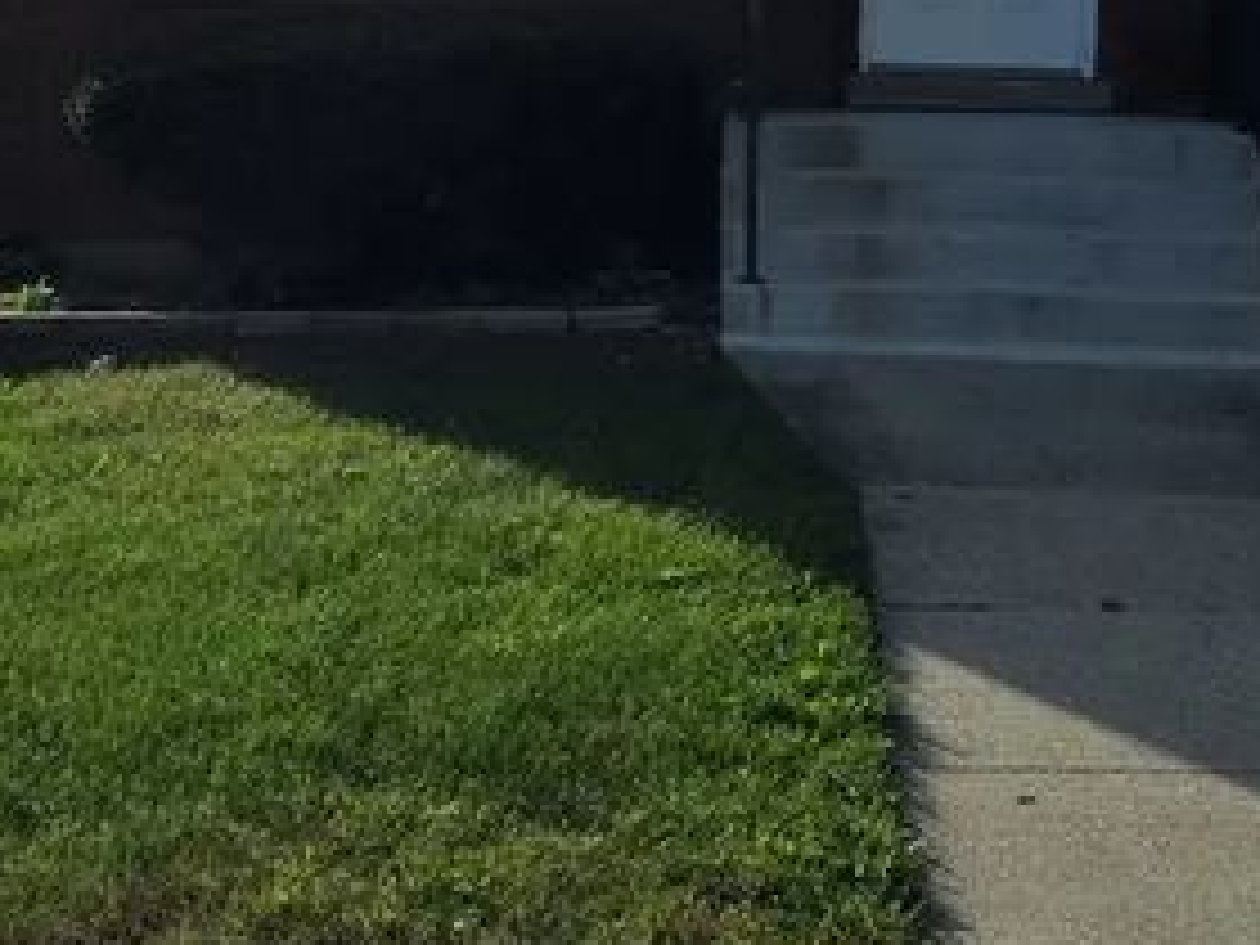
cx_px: 706
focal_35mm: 84
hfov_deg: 23.3
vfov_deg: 17.3
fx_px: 3058
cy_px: 122
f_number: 1.7
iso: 80
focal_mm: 6.25
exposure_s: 1/7626
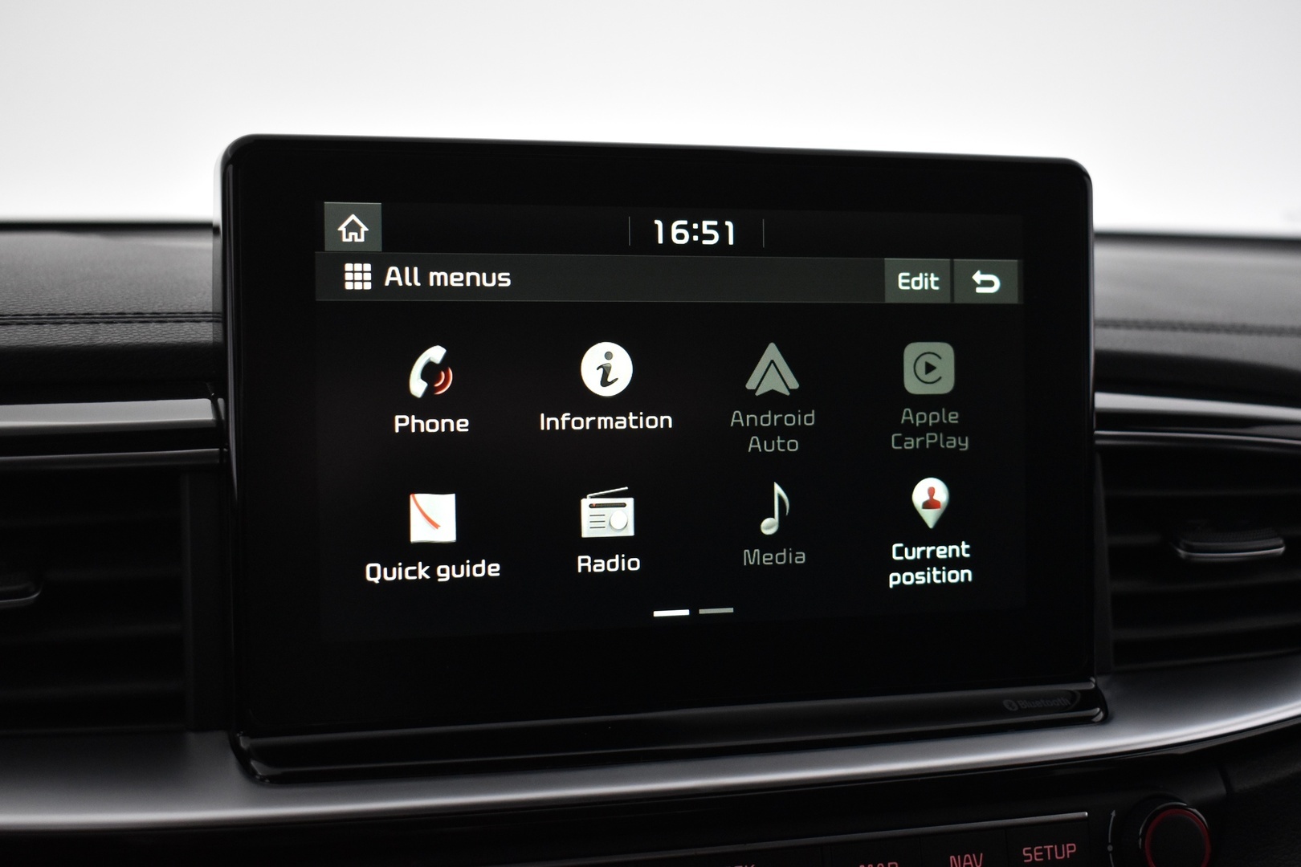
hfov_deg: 41.1
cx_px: 650
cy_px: 434
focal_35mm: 48
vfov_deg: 28.1
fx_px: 1735
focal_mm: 32
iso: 2000
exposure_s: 1/50
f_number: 4.5
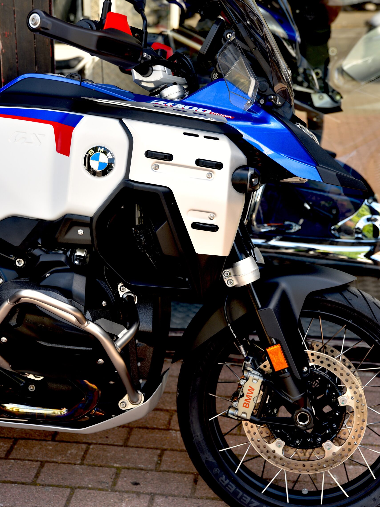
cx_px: 190
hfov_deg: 22.6
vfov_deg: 29.8
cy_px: 231
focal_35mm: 65
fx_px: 951
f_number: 4.5
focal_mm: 60
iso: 100
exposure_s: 1/80
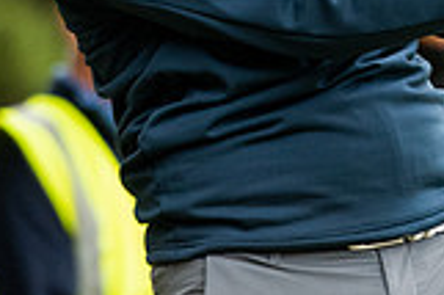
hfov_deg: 1.0
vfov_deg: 0.7
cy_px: -216
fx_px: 25984
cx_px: 364
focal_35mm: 2109
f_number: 5.6
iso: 1600
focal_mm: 390
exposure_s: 1/1600
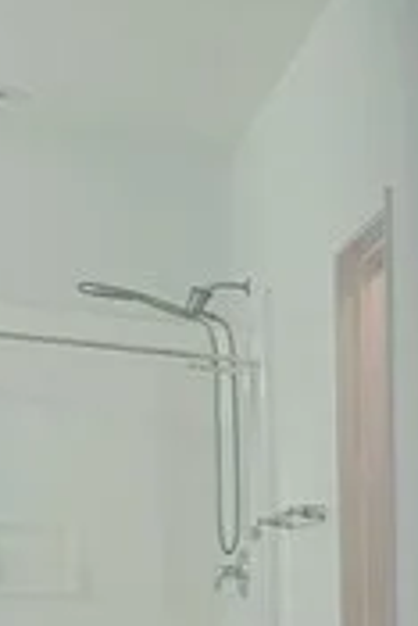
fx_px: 1373
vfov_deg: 24.2
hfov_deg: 8.5
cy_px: 669
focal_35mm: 79
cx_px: 1615
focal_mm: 2.2
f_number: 2.2
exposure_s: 1/60.2
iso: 200
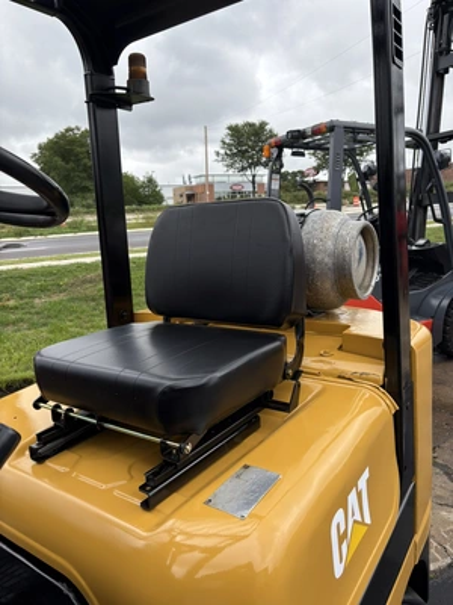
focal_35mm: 26
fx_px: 454
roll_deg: +1.8
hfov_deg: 53.1
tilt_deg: -11.1
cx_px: 226
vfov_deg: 67.3
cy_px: 302
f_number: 1.6
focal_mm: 5.96
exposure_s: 1/820
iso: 64
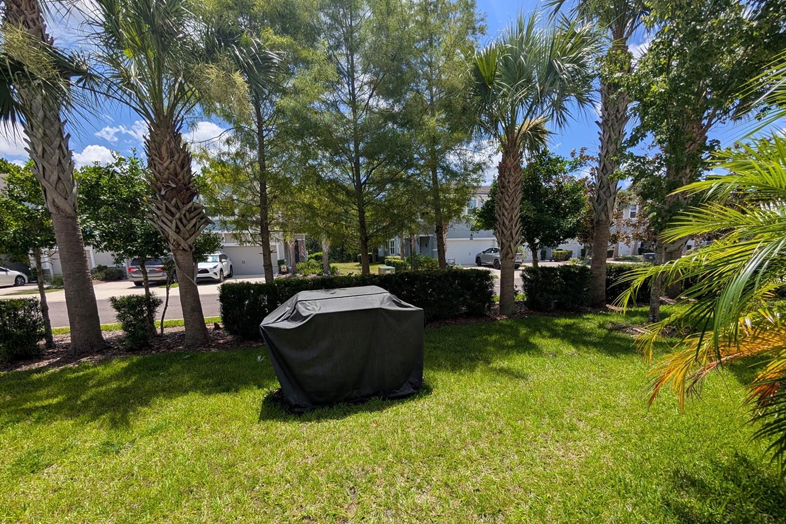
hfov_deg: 108.3
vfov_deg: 84.8
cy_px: 304
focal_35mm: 13
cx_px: 391
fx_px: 284
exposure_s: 1/3247
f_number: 1.7
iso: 48
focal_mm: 2.02
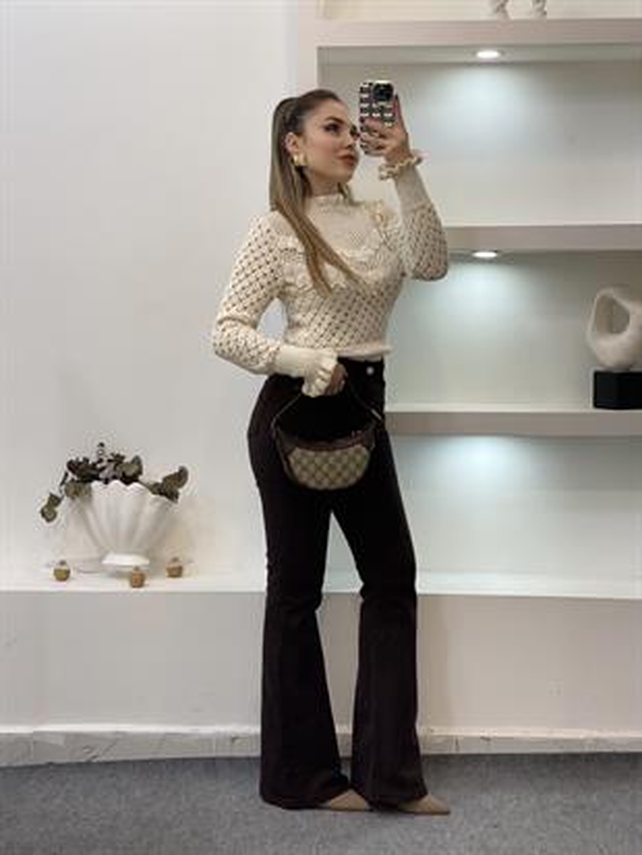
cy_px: 428
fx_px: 1285
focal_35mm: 52
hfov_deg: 28.0
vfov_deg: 36.8
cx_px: 321
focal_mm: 6
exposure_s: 1/100
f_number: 2
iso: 80
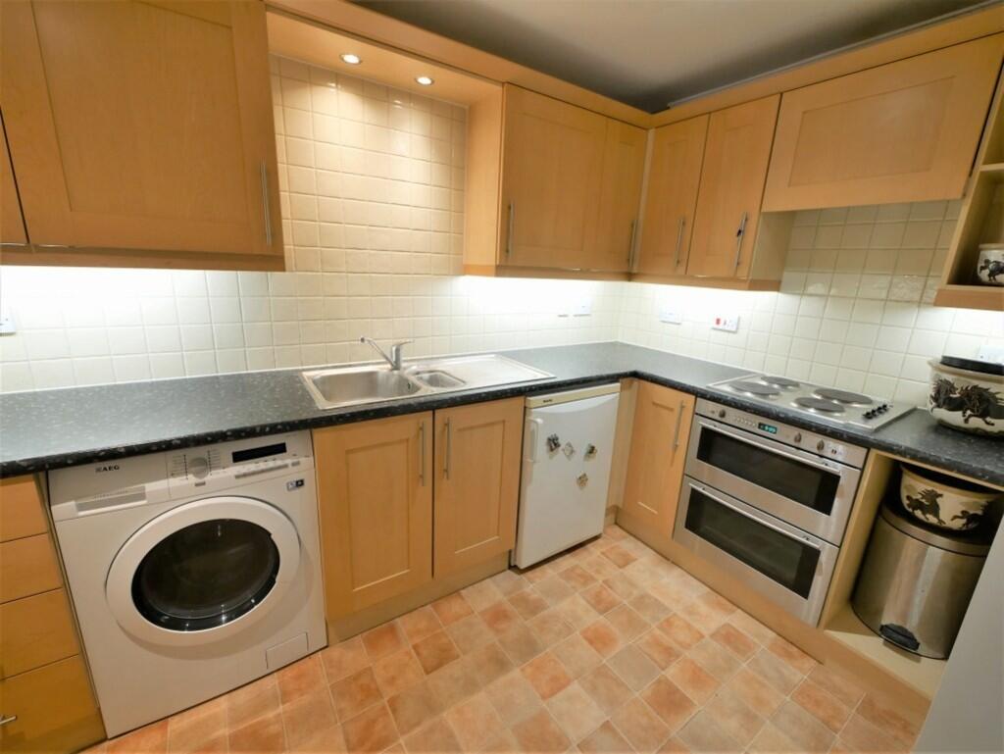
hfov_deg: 102.0
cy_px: 377
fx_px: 406
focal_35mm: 14
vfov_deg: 85.7
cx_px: 502
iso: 500
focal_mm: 7
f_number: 4
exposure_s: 1/60
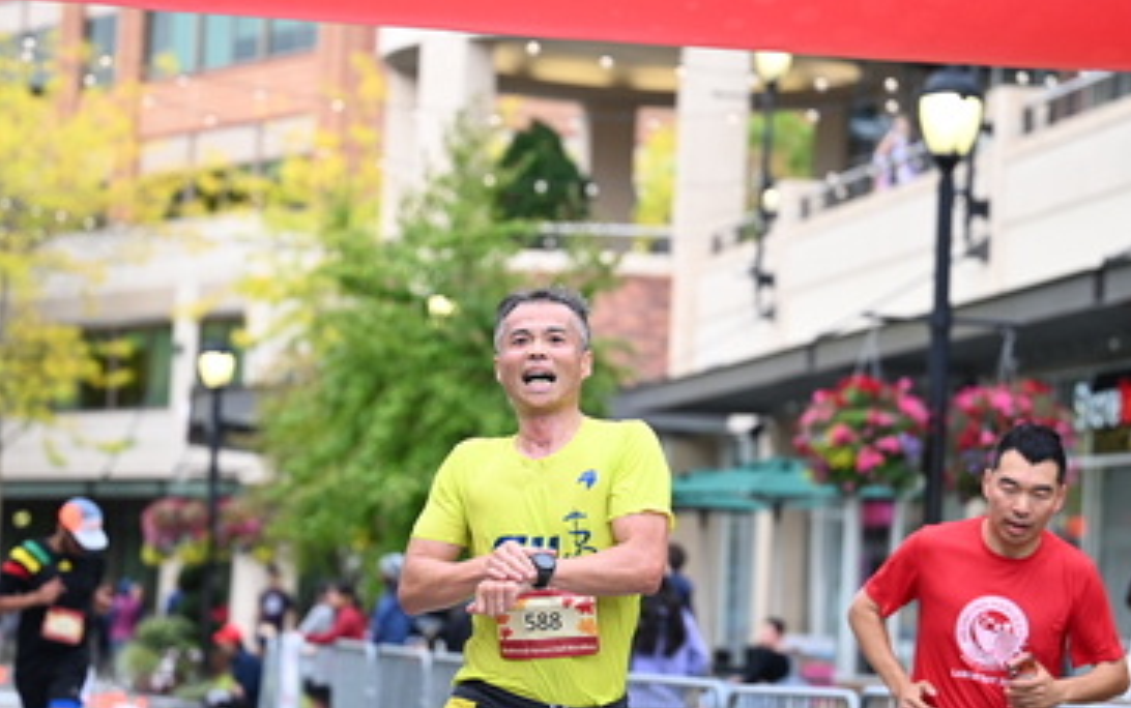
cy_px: 401
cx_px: 567
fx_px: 4133
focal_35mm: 134
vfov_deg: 9.8
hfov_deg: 15.6
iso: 1000
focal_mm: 87
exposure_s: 1/1600
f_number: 2.8
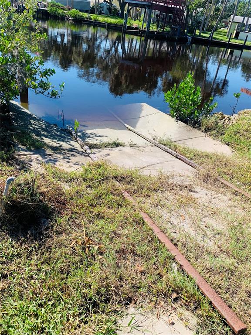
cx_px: 126
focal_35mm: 26
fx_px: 251
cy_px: 168
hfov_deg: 53.1
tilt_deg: -30.5
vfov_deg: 67.3
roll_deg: -11.6
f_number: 1.8
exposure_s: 1/1513
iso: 25
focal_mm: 4.25
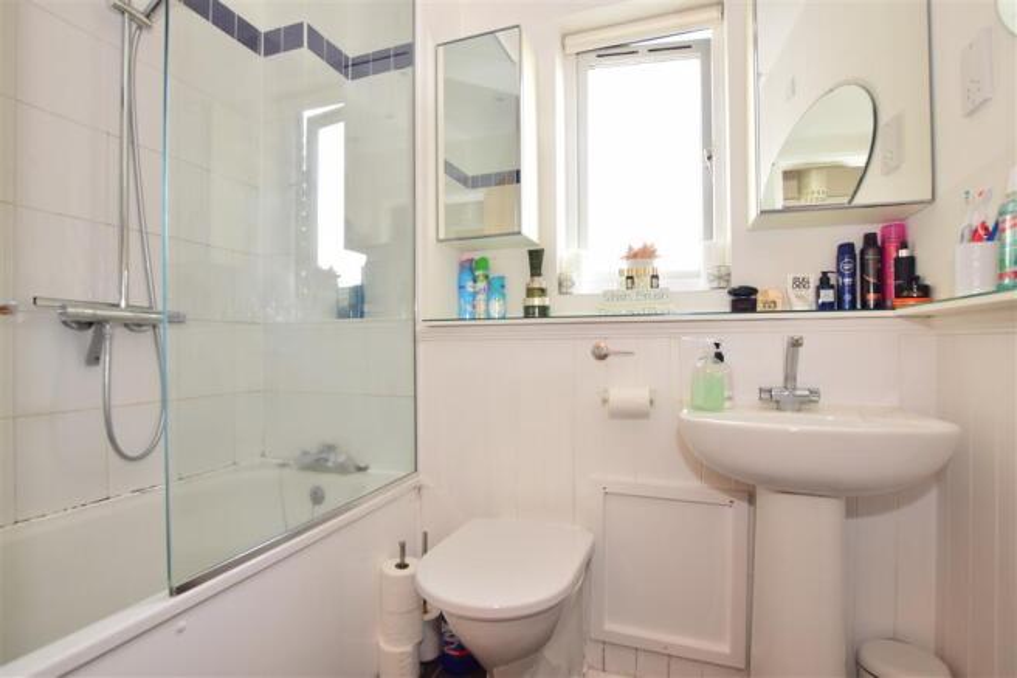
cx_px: 508
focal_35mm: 16
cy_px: 339
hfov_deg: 95.0
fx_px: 466
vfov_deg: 72.0
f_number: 7.1
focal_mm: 11
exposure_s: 1/20
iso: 400
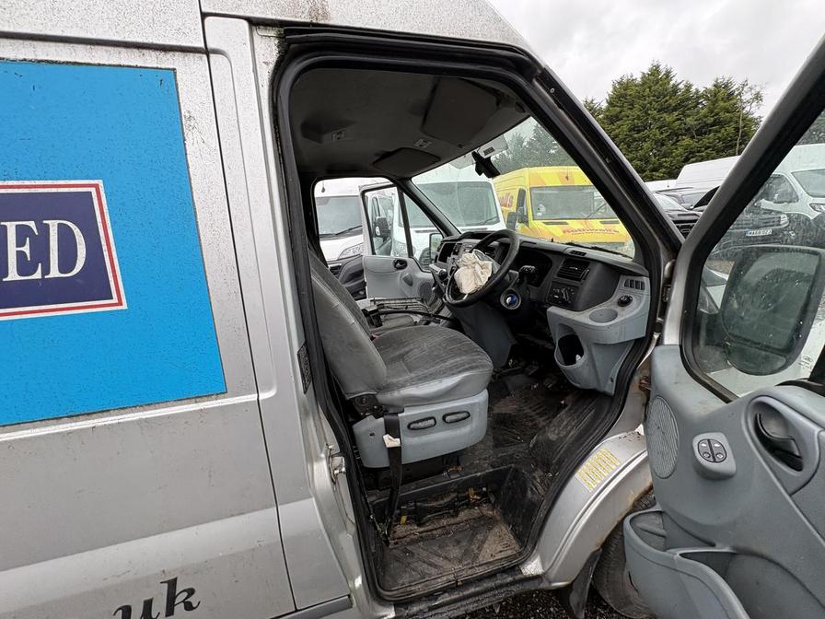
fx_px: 334
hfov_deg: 102.1
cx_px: 412
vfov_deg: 85.7
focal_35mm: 14
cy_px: 310
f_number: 2.2
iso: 40
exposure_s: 1/172
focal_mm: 2.22
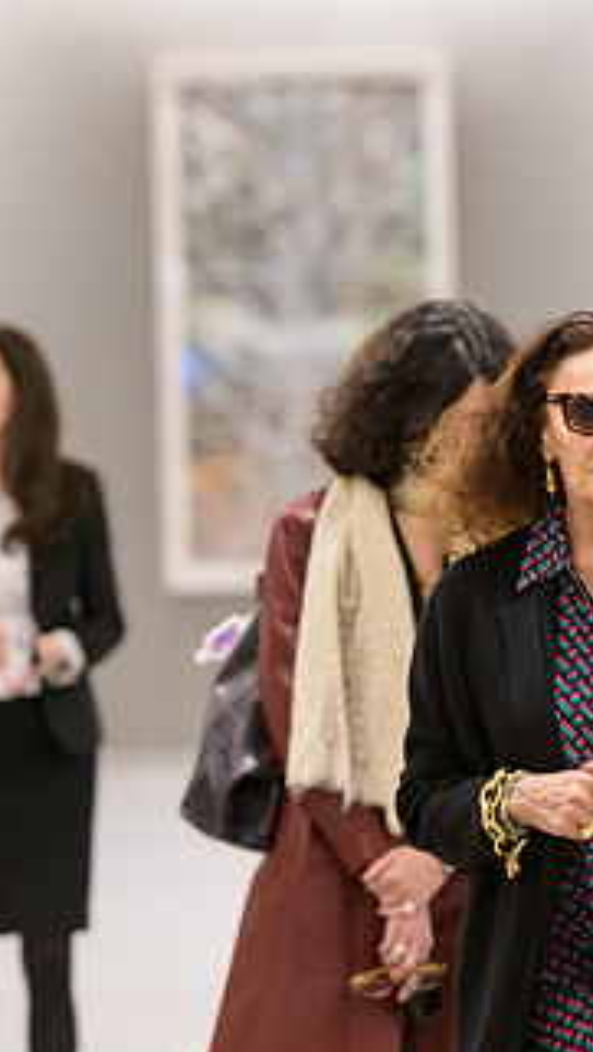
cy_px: 497
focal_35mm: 246
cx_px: 659
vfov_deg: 8.8
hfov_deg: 4.9
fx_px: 6864
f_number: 3.2
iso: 1600
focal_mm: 130
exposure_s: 1/125
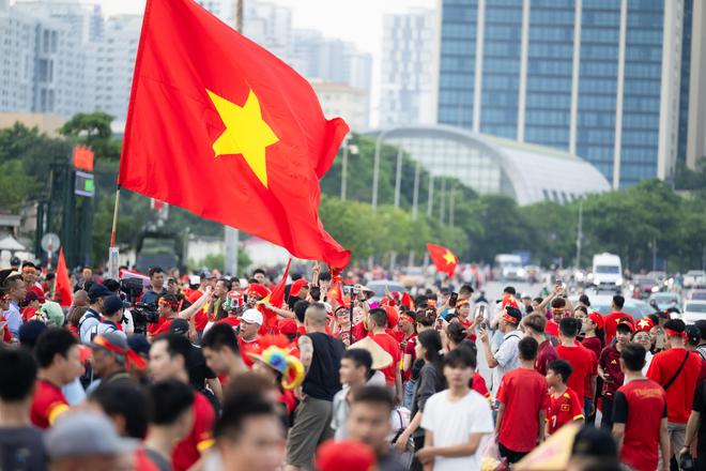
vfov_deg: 6.9
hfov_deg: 10.3
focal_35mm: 200
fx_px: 3922
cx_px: 353
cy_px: 236
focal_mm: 200
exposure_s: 1/800
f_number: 2.8
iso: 400
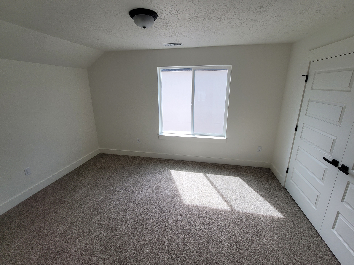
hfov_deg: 102.1
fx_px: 143
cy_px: 129
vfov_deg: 85.6
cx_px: 178
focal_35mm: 14
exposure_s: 1/353
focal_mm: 2.2
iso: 64
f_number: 2.2
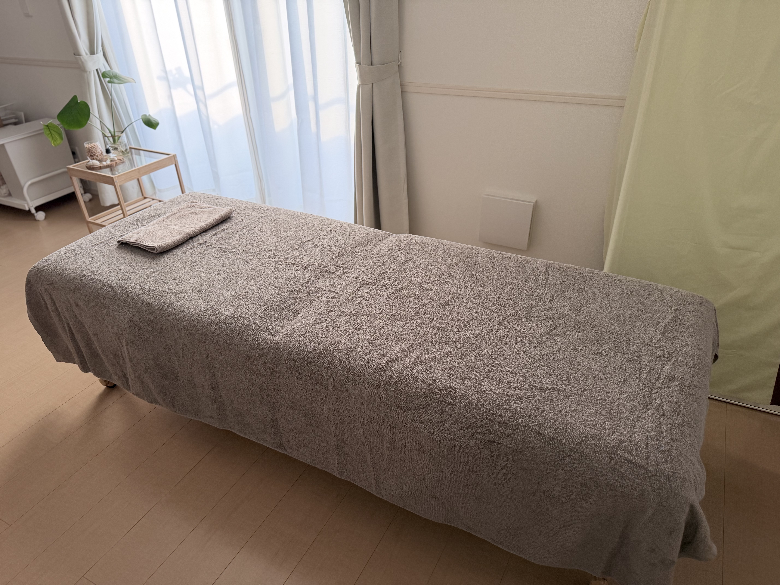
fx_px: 541
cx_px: 390
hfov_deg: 71.6
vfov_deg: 56.8
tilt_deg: -31.5
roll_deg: +3.3
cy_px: 292
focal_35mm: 24
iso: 125
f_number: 1.78
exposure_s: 1/121
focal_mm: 6.76
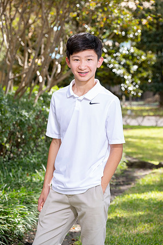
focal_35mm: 120
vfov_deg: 17.1
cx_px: 82
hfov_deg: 11.4
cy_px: 122
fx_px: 815
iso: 400
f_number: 7.1
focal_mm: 120
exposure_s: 1/160
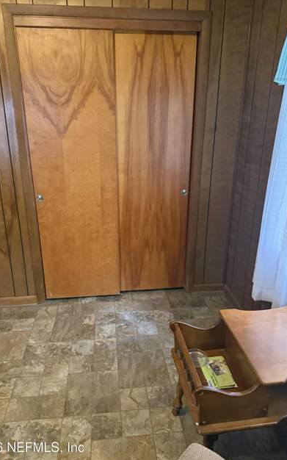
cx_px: 139
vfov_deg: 70.4
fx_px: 326
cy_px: 234
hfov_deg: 47.6
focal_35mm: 26
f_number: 1.78
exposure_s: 1/40
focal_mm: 6.76
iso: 1000
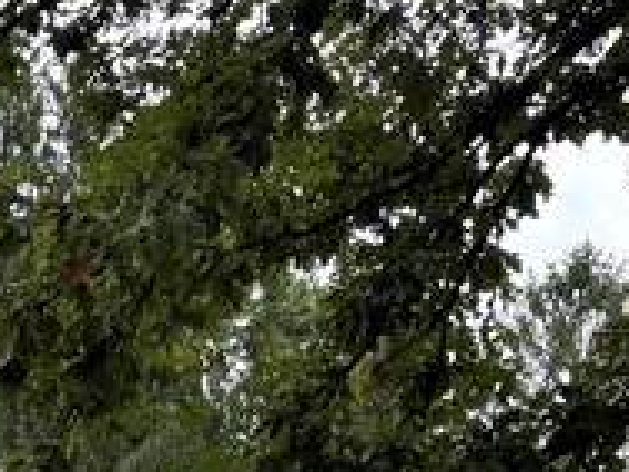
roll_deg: -1.1
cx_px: -47
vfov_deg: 9.4
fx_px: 2564
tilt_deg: +1.6
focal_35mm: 141
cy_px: 1150
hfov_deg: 13.7
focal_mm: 5.96
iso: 64
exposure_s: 1/920
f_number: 1.6
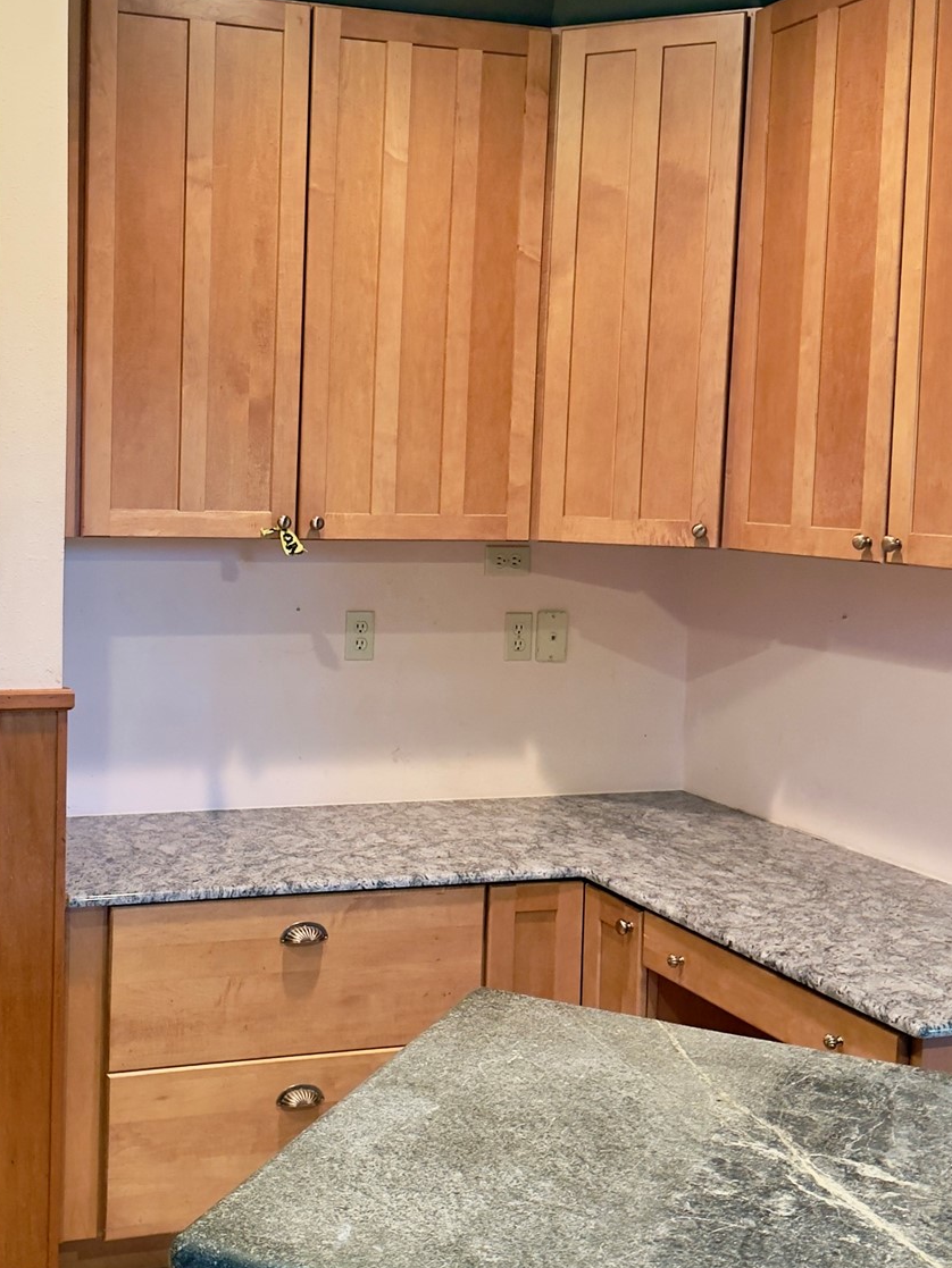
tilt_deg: -3.3
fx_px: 1613
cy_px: 588
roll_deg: -1.1
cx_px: 239
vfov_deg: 42.9
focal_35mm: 44
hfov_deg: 32.3
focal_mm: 6.76
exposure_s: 1/60
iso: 400
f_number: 1.78
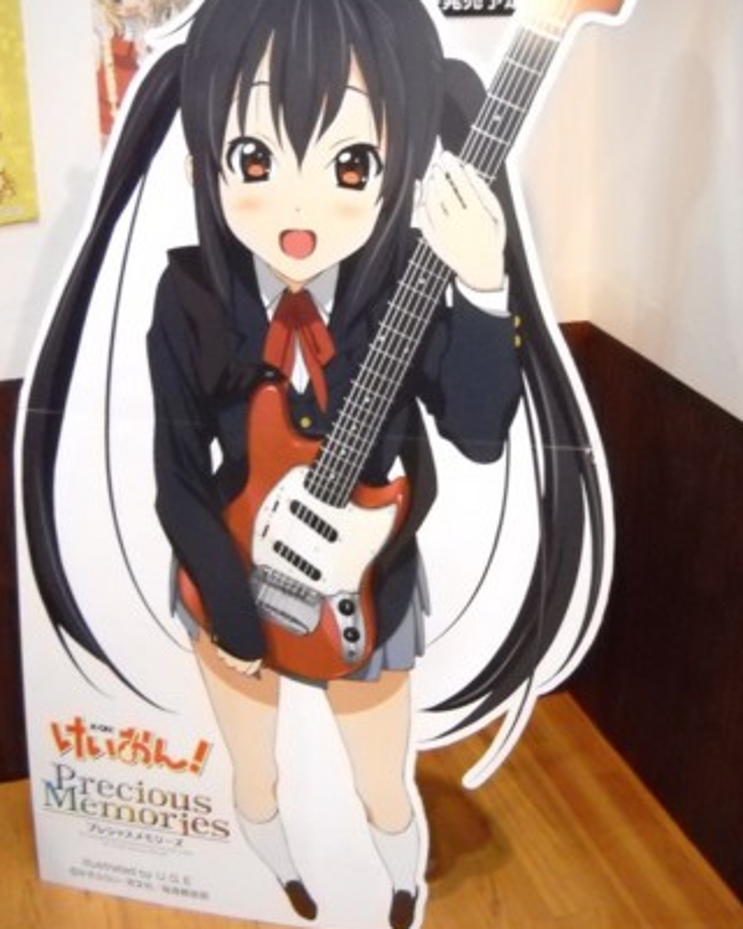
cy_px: 434
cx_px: 372
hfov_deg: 33.4
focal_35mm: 45
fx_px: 1237
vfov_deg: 41.1
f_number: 3.1
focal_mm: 6.72
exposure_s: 1/24
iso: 800
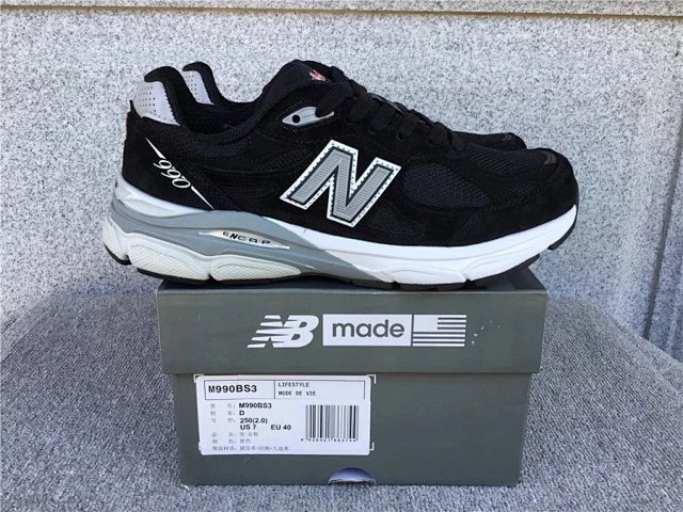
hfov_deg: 58.4
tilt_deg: -18.5
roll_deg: -0.2
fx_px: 612
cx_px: 342
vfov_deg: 45.4
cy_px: 256
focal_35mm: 31
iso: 25
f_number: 2.4
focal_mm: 3.3
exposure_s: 1/118
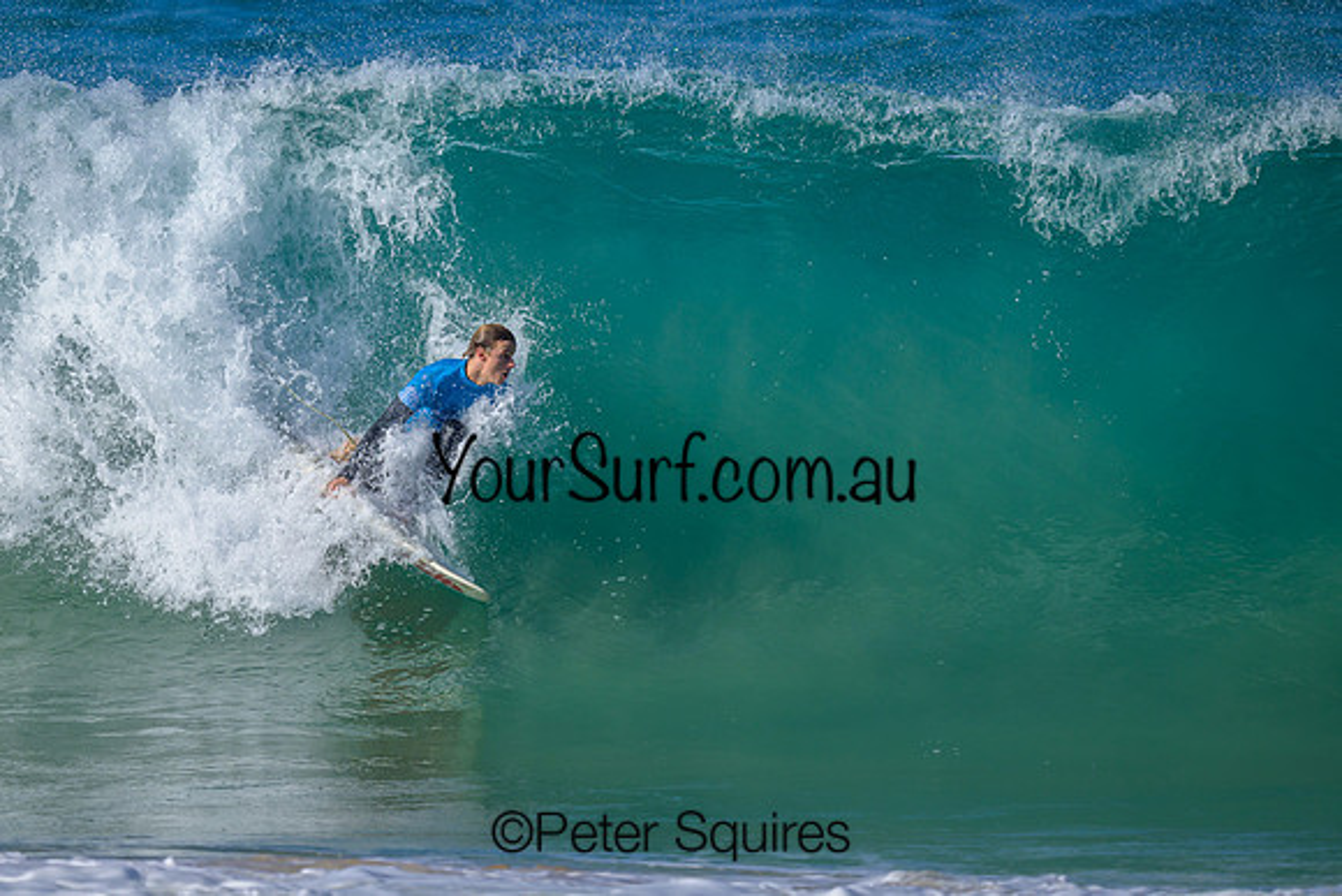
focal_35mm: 948
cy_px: 365
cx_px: 547
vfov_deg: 1.5
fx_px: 35349
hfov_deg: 2.2
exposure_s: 1/2000
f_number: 6.3
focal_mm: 800
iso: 280
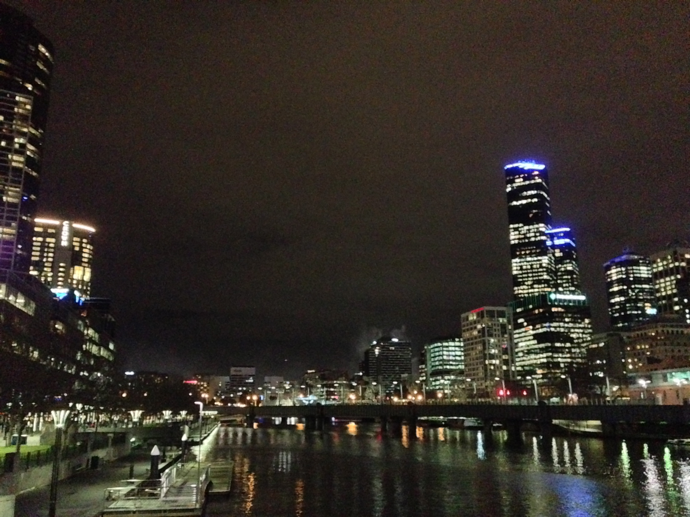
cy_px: 258
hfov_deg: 55.4
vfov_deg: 42.9
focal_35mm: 33
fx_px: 658
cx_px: 345
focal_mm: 4.13
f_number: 2.4
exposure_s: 1/15
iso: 3200
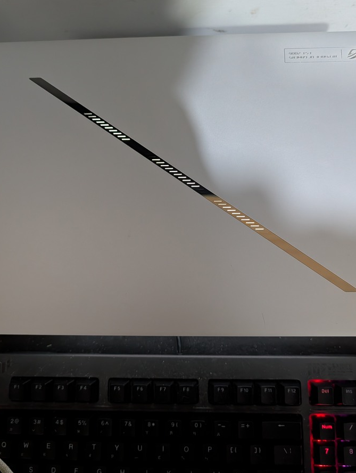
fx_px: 383
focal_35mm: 28
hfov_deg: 49.9
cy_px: 205
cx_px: 184
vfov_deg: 63.1
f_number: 1.68
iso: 2076
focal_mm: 6.9
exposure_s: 1/120
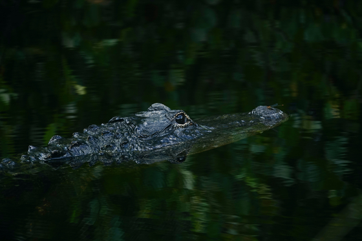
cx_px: 181
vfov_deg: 2.3
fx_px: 6031
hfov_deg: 3.4
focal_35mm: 600
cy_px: 120
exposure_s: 1/80
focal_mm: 220
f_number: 4
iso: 64
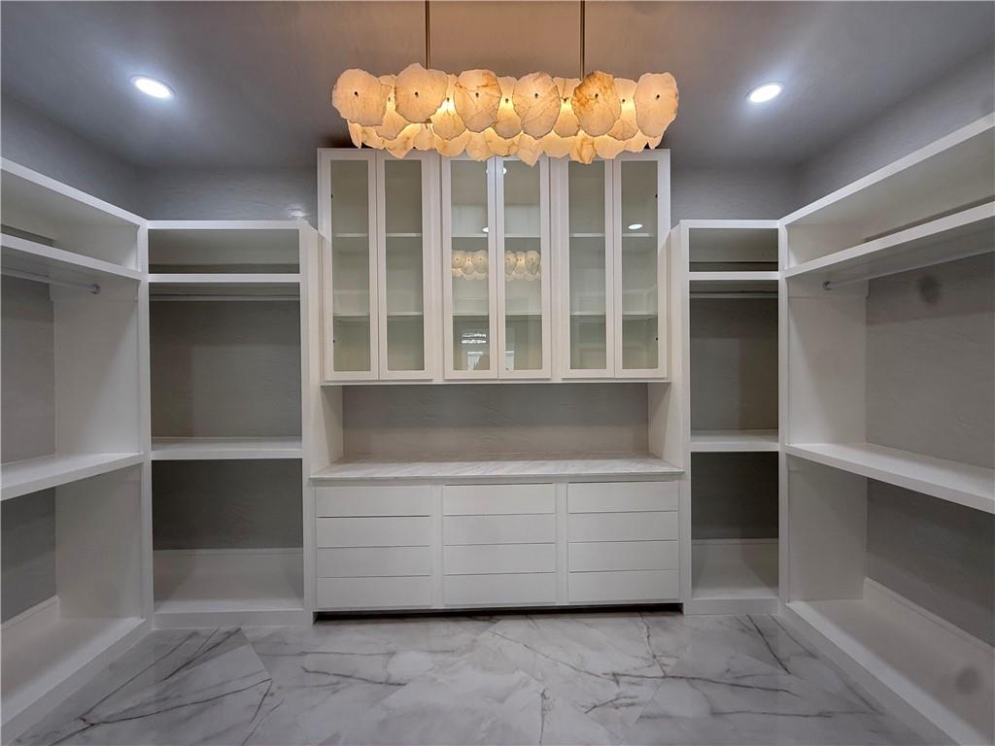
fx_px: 402
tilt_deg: -0.4
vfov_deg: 85.7
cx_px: 498
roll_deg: +0.4
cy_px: 373
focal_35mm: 14
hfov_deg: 102.1
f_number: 2.2
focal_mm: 2.22
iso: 80
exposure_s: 1/120
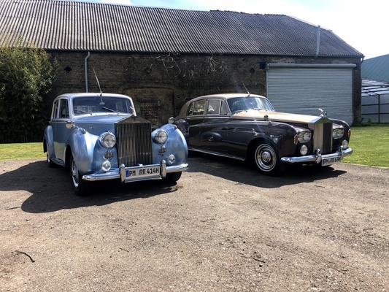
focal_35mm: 28
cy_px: 146
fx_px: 315
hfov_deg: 63.4
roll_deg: +1.3
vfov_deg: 49.8
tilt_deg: -4.9
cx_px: 194
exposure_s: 1/1043
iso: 20
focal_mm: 3.99
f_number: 1.8
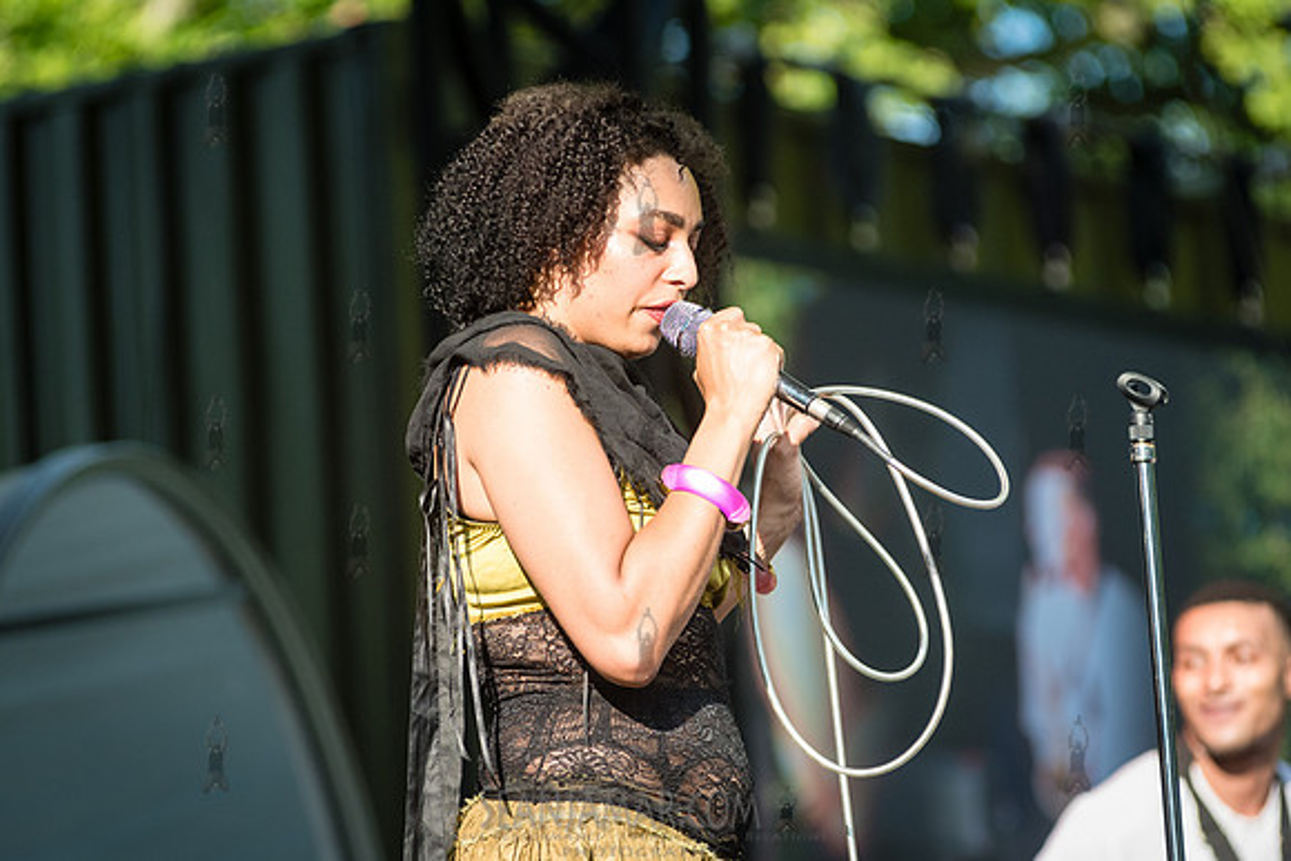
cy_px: 458
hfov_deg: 8.4
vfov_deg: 5.6
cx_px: 634
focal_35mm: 246
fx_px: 8813
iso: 800
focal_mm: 200
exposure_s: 1/1600
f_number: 4.5
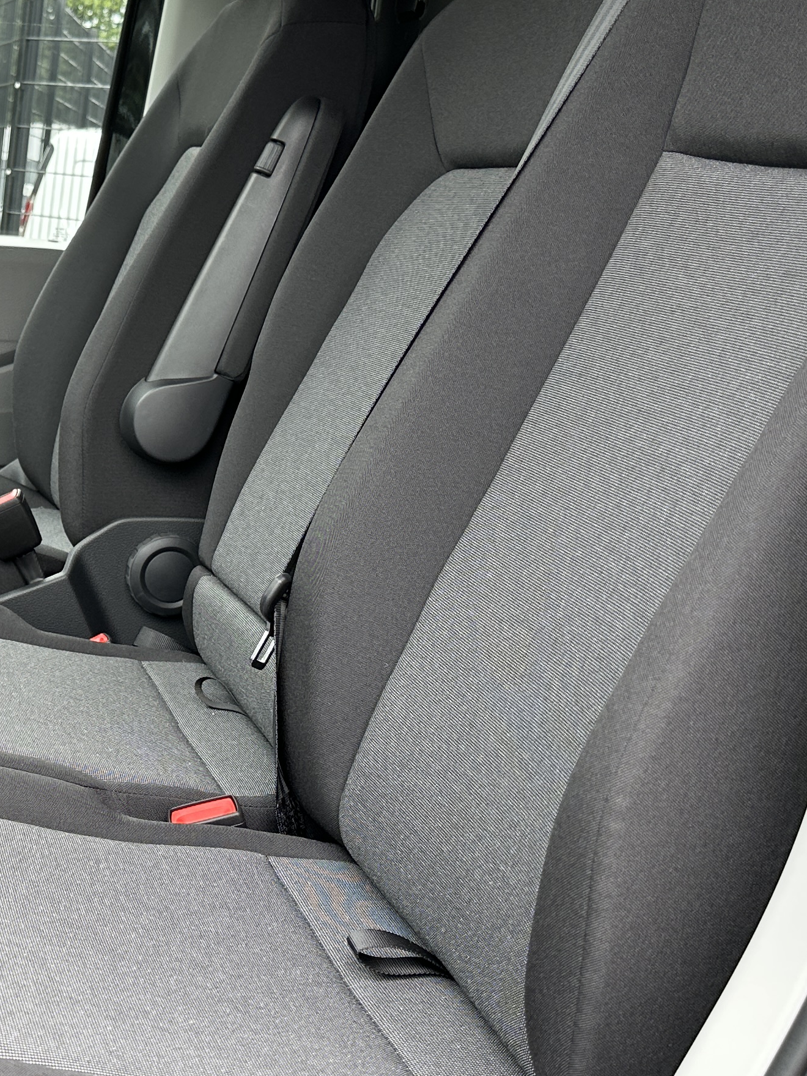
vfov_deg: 34.8
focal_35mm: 55
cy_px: 423
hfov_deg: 25.0
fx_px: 1709
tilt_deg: -6.7
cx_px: -45
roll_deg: -5.5
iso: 80
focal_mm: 6.86
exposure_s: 1/264
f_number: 1.78
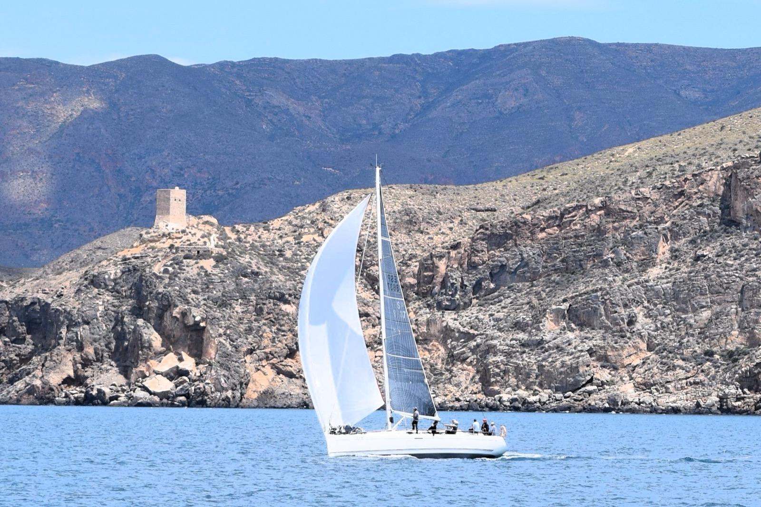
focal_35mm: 60
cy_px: 254
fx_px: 1268
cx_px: 380
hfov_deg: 33.4
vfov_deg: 22.6
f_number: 9
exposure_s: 1/320
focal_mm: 40
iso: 200
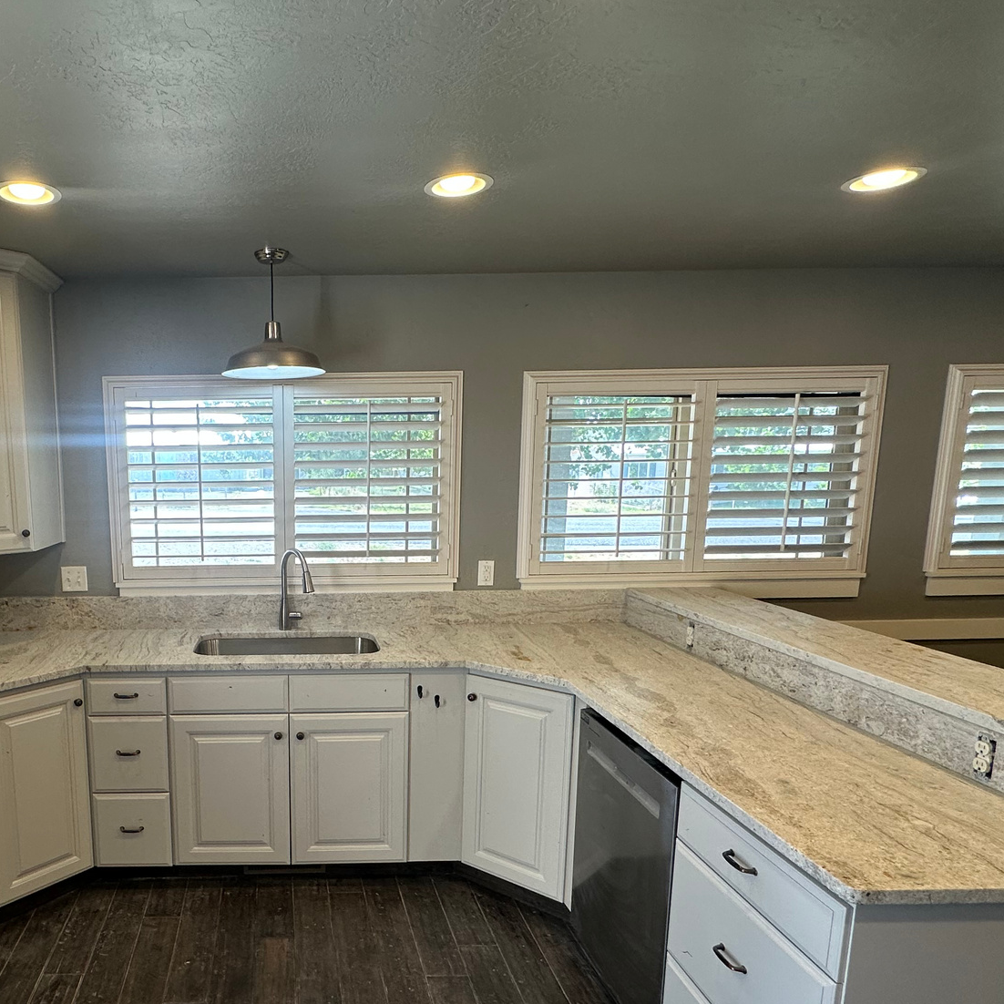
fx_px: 755
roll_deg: +1.1
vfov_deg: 66.7
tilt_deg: -10.6
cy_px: 593
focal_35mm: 23
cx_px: 271
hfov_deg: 63.9
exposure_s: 1/120
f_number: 2.2
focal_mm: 2.22
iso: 80
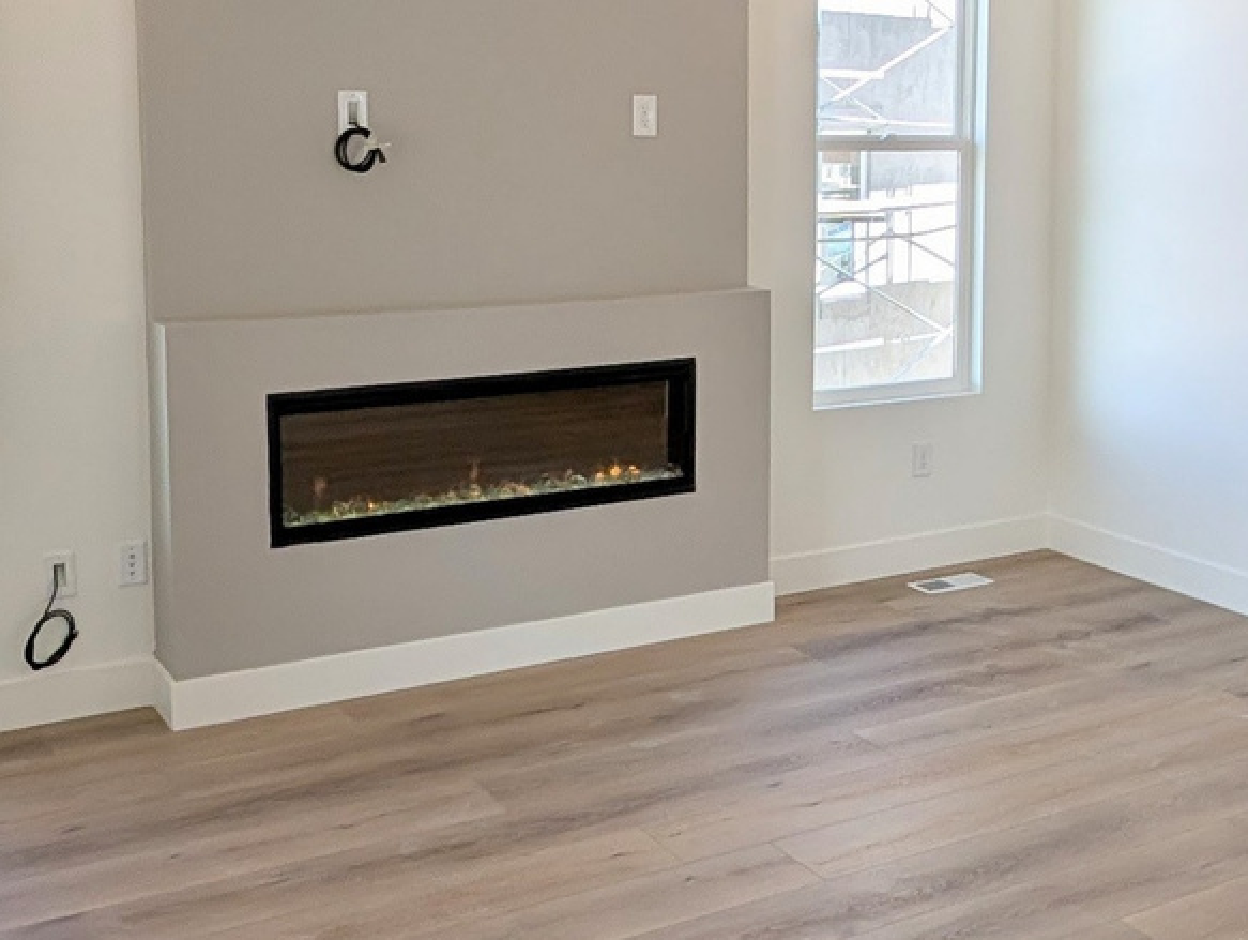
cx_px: 796
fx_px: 1516
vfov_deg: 34.0
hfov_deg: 44.3
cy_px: 291
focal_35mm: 42
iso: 47
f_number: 1.7
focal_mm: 2.02
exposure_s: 1/380
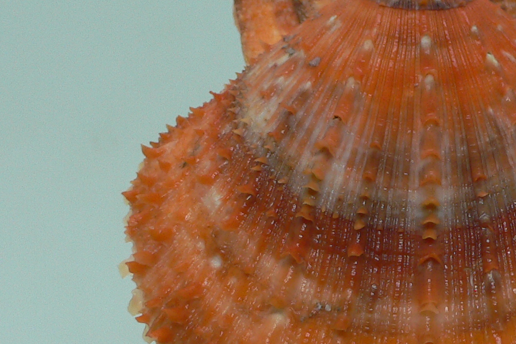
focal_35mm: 75
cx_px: 416
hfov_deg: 26.5
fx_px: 1075
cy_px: 212
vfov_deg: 18.2
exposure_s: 1/60
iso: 100
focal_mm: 4.6
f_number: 2.8
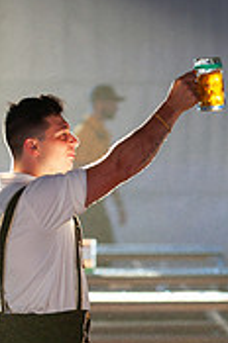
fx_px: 2947
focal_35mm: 309
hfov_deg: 4.4
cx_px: 260
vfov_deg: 6.7
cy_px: 355
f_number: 2.8
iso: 200
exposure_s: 1/200
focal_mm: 120
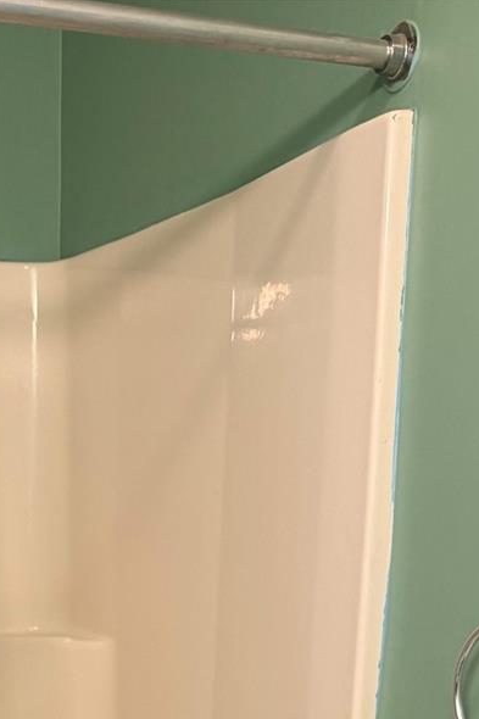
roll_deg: +1.9
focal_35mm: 65
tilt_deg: -13.0
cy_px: 933
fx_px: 1298
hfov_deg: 20.3
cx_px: 5
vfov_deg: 26.3
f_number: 1.78
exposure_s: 1/60
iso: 250
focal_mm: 6.76
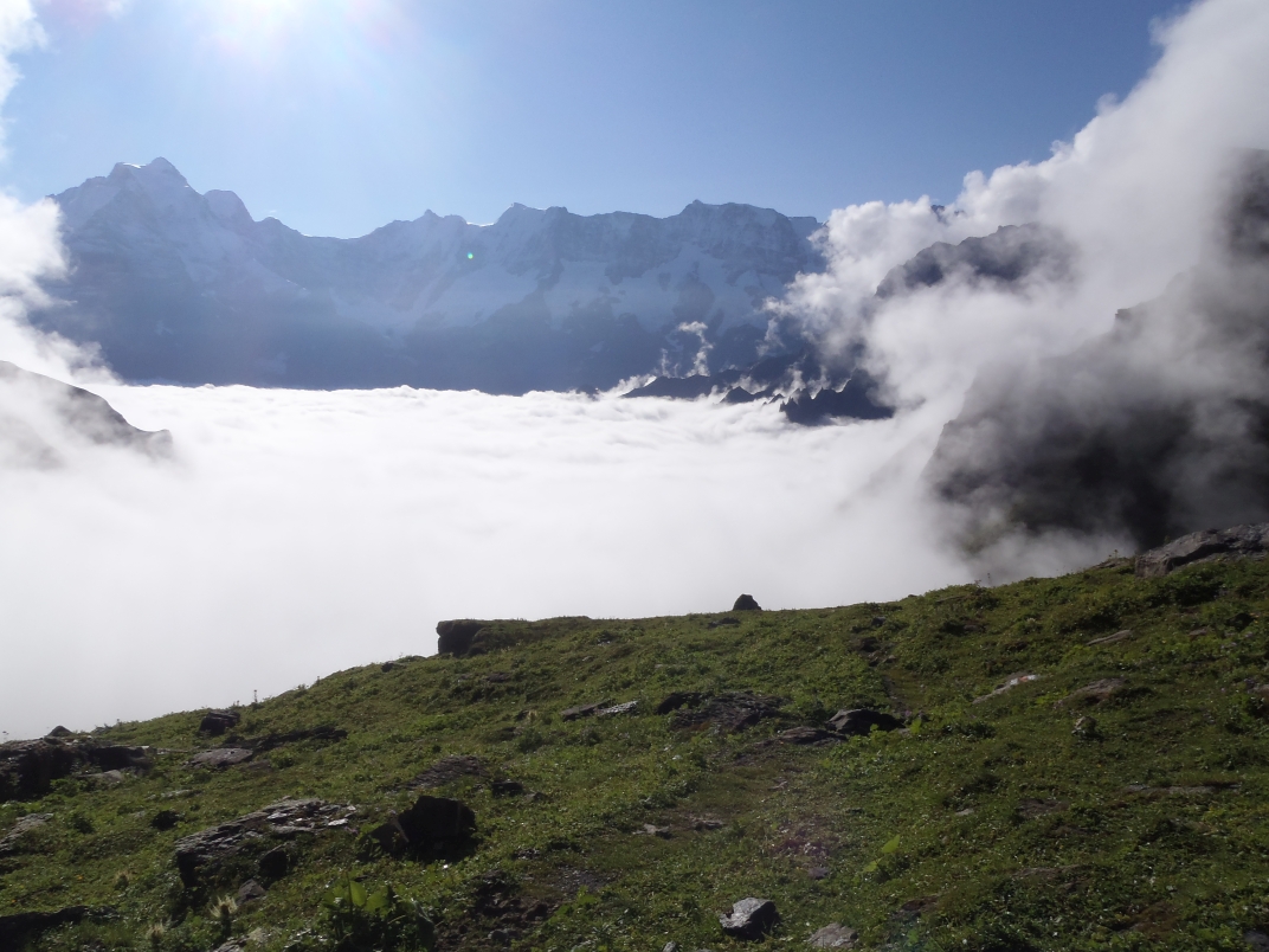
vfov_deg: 49.7
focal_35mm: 28
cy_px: 476
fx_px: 1026
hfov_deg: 63.4
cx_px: 634
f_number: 5.6
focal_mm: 5
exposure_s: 1/1250
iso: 80
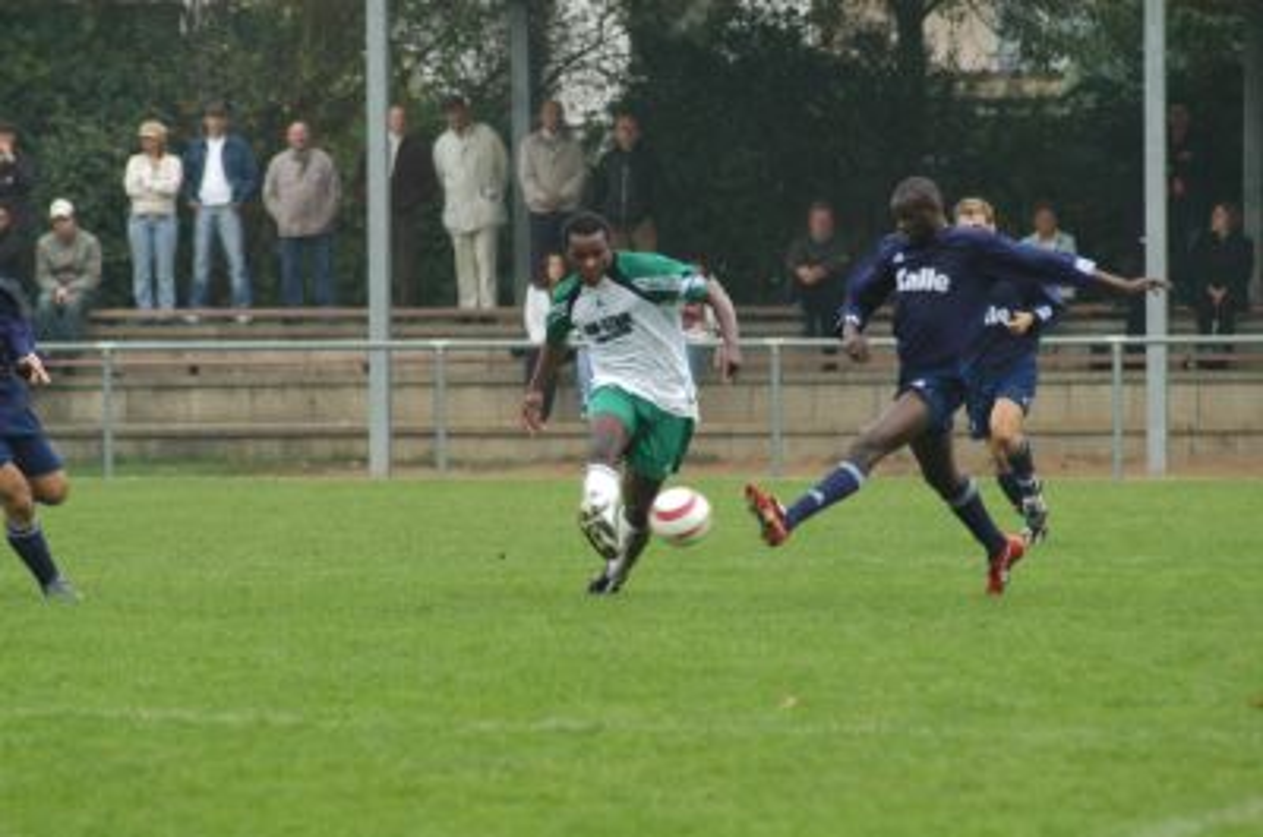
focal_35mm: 300
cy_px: 418
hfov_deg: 6.9
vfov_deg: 4.6
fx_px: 10504
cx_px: 632
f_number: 4.5
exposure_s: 1/320
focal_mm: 200
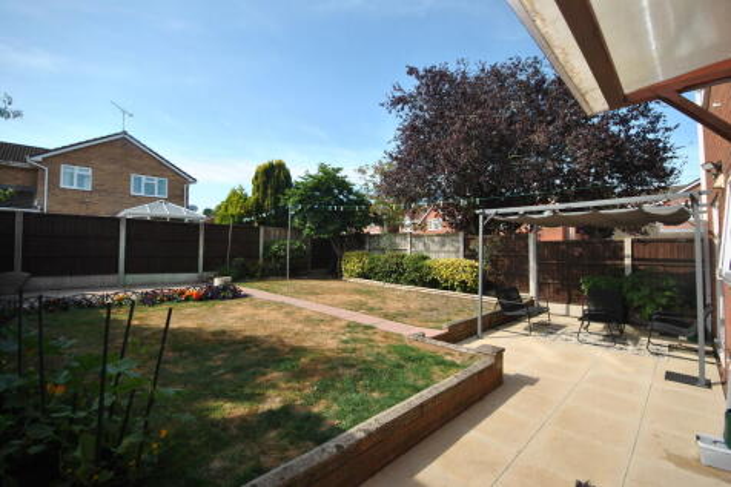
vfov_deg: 77.3
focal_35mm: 15
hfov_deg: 100.4
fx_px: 304
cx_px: 366
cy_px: 244
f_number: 7.1
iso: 100
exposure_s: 1/200
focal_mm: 10
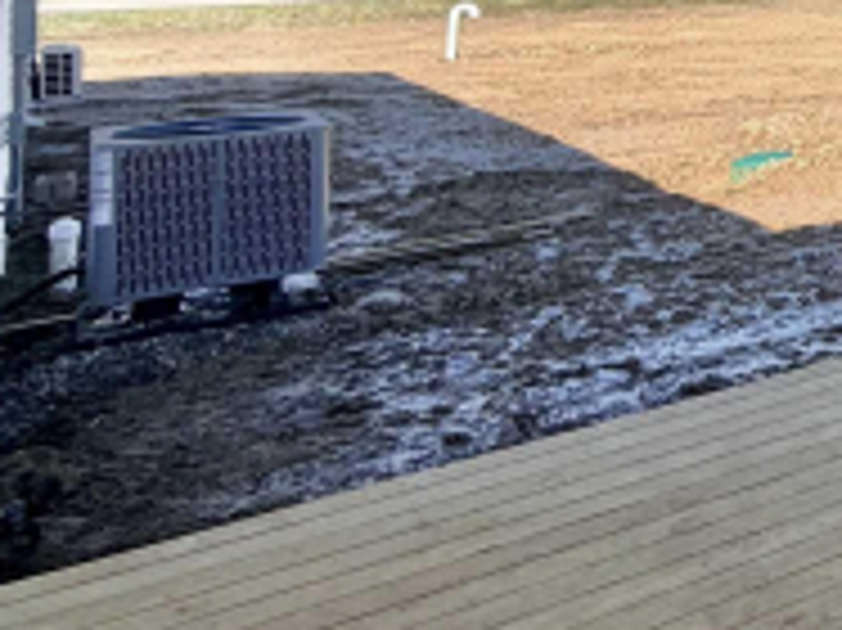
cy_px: -108
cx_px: 1461
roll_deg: +0.8
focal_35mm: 50
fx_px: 1215
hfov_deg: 23.3
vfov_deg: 26.2
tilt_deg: +1.4
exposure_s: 1/770
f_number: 2.2
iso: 25
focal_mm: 2.22
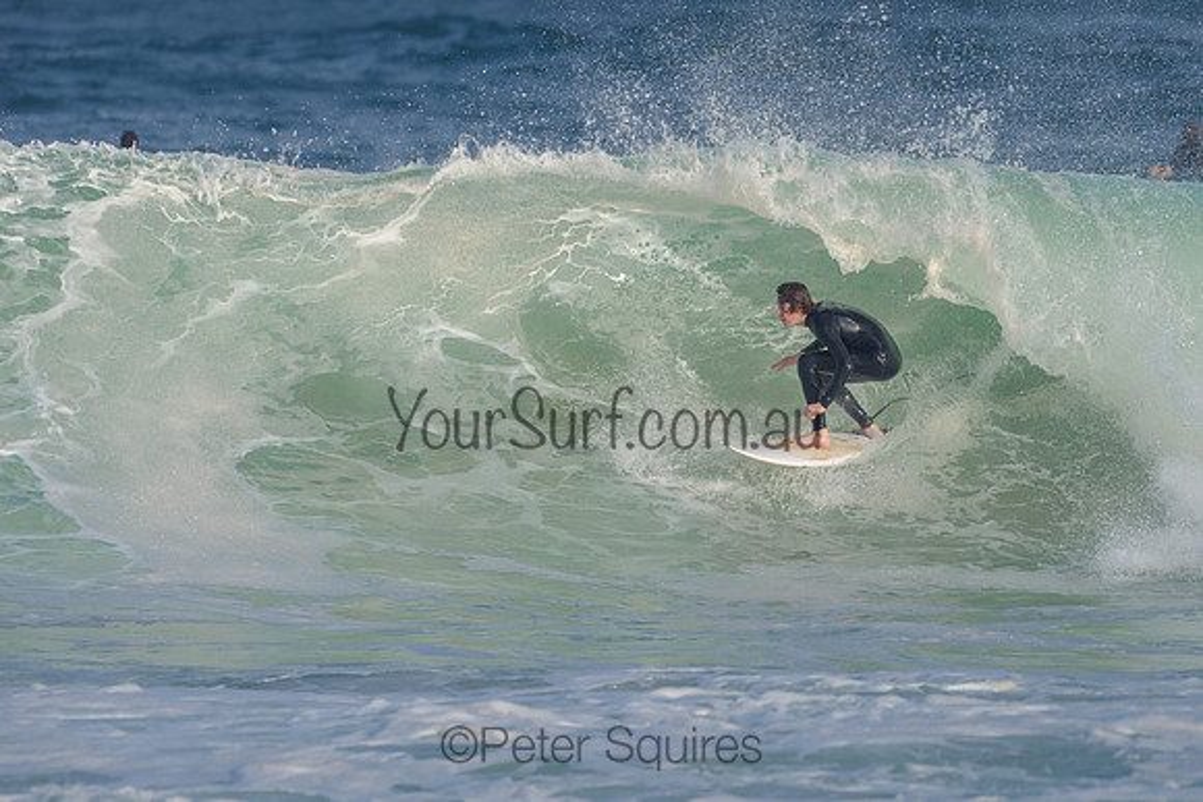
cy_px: 383
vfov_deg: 2.2
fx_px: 20474
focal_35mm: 613
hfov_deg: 3.4
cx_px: 734
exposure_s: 1/2000
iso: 180
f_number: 5.6
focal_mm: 500
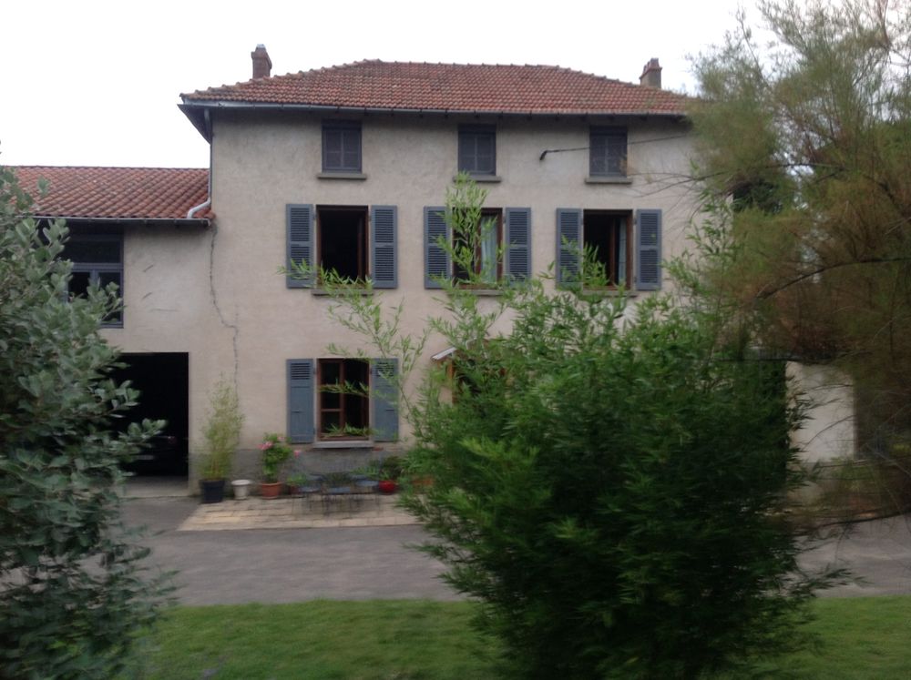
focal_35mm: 35
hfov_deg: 52.7
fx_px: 920
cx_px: 456
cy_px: 340
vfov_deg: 40.6
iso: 64
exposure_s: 1/15
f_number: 2.4
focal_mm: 4.28
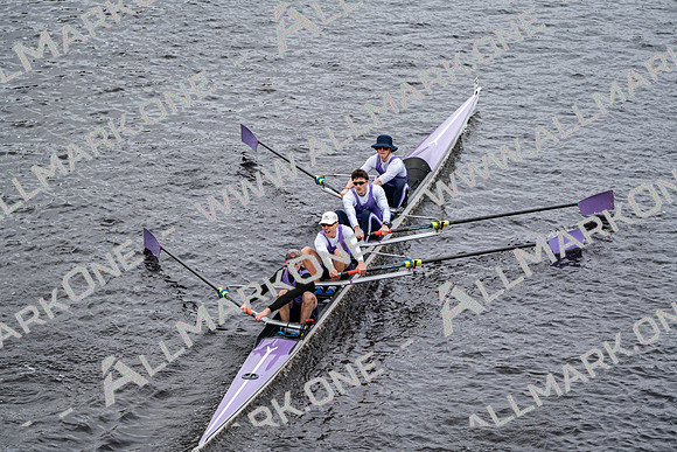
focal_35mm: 200
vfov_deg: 6.9
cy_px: 226
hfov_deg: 10.3
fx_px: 3762
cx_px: 338
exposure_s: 1/2000
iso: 320
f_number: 2.8
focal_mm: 200
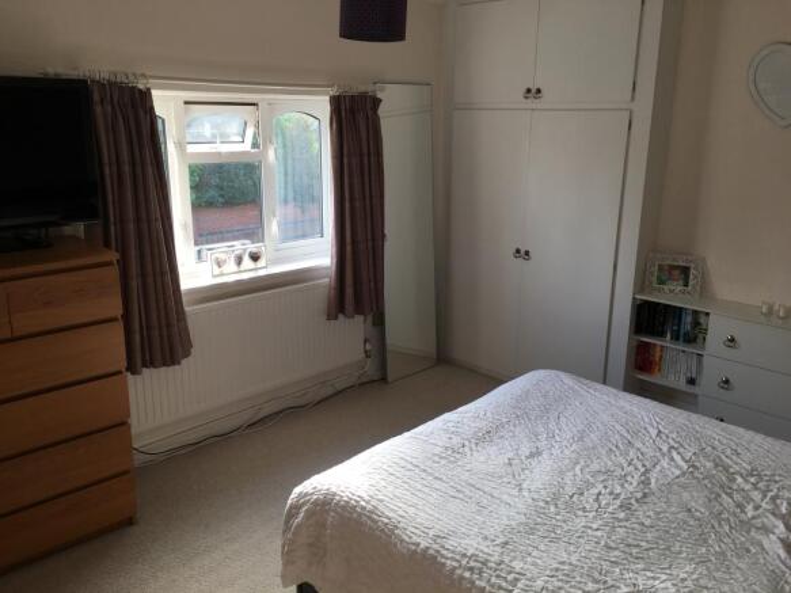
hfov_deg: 61.7
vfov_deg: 48.2
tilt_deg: -14.4
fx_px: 663
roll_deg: -1.6
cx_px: 396
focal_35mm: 29
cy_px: 296
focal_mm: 4.15
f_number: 2.2
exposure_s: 1/50
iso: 25
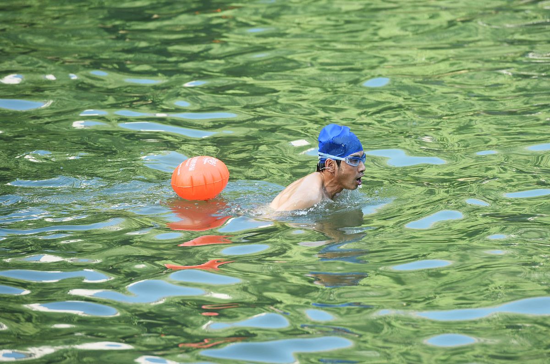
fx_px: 3048
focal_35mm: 200
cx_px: 275
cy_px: 182
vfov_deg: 6.8
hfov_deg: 10.3
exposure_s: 1/200
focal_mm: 200
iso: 125
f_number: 4.5
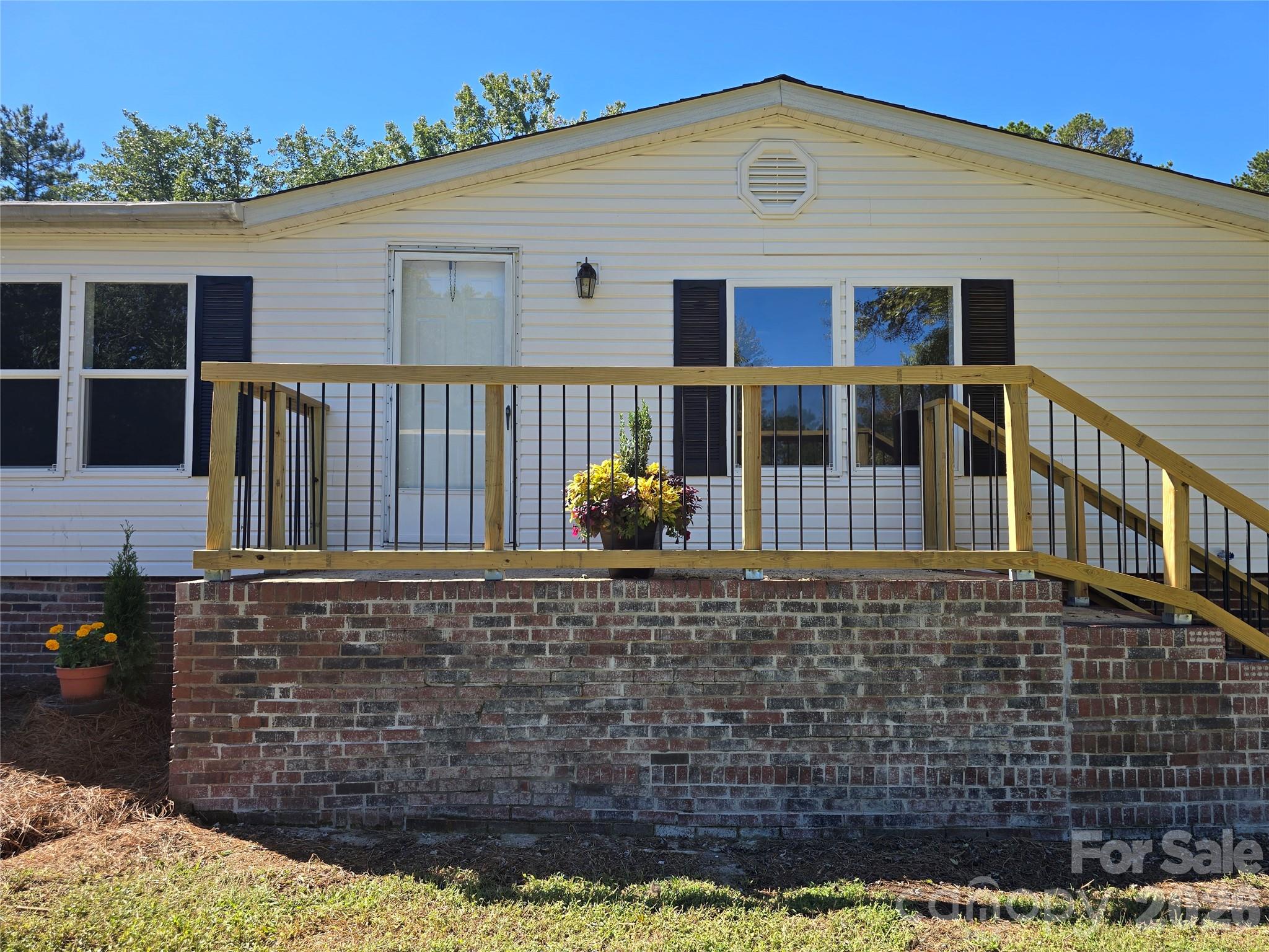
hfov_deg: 73.9
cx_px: 634
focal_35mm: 23
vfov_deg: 58.9
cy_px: 476
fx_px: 843
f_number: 1.7
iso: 12
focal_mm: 6.3
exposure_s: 1/289
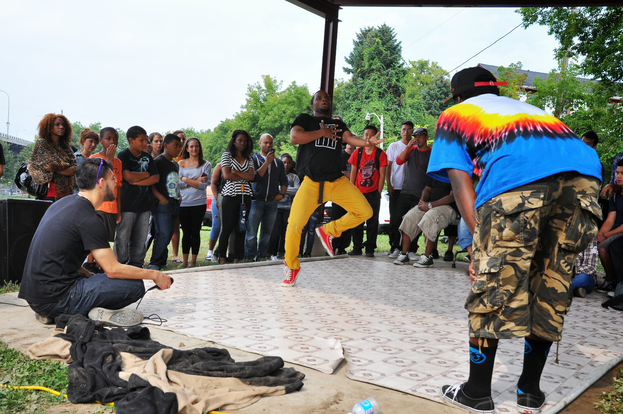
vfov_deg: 36.8
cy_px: 207
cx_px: 312
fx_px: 622
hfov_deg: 53.2
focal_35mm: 36
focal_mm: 24
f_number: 9
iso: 400
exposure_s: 1/320
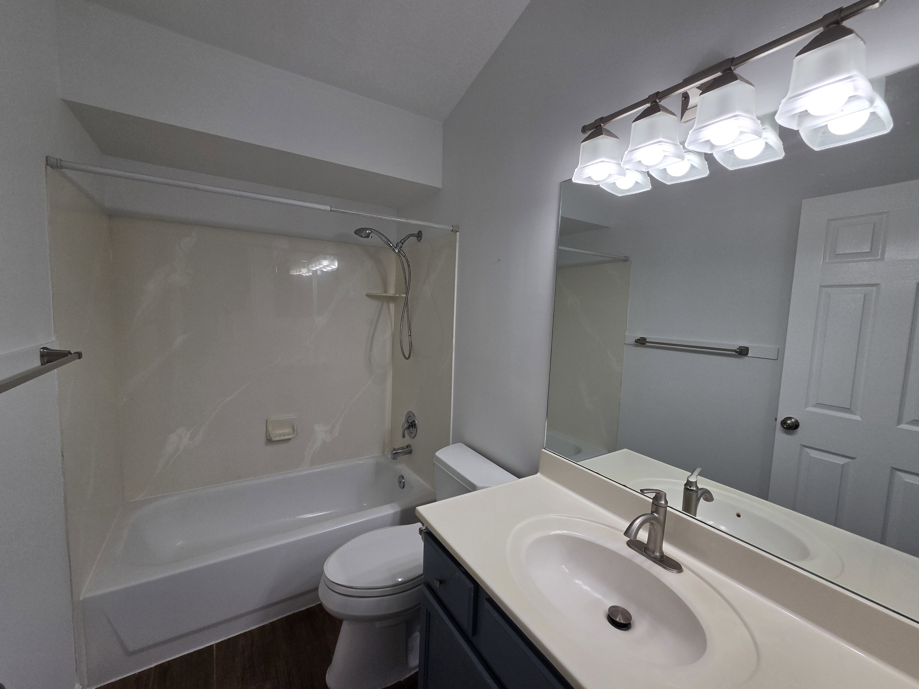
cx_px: 460
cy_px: 344
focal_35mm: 13
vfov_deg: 89.9
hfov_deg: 106.2
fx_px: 345
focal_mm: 2.2
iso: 100
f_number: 2.2
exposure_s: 1/301
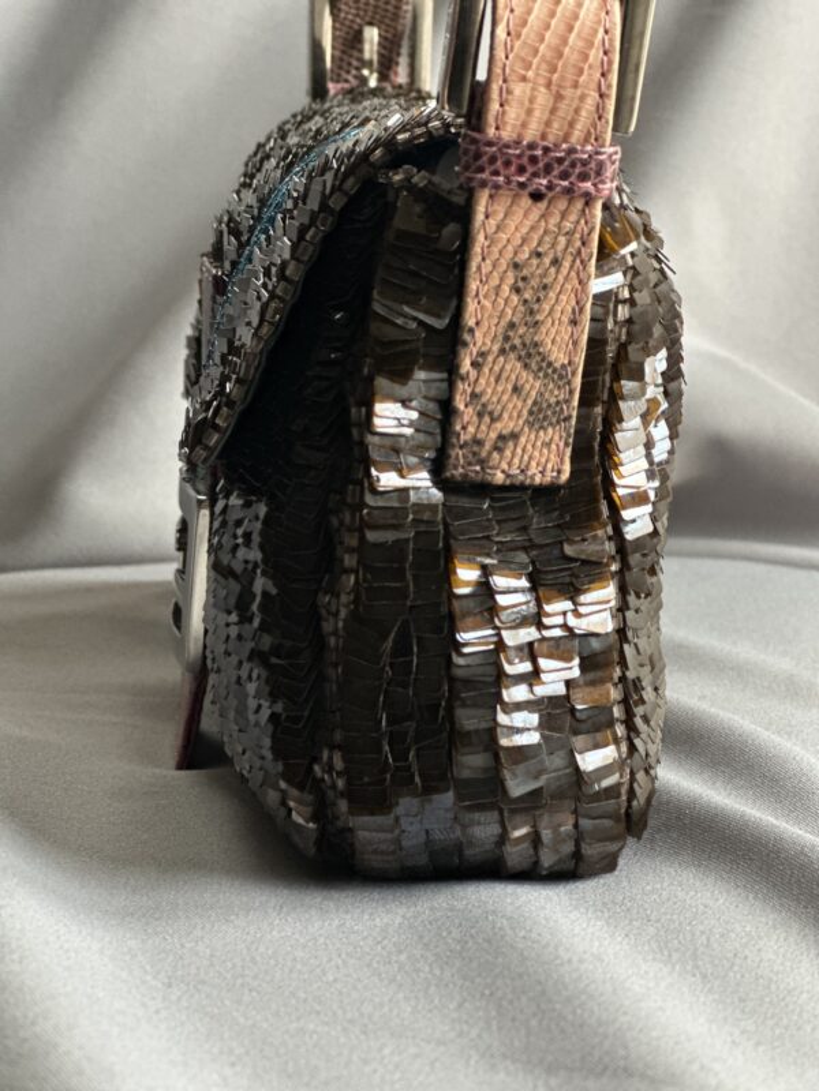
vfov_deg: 25.3
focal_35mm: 77
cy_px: 546
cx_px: 410
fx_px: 2429
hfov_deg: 19.1
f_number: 2.8
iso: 400
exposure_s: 1/40
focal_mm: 9
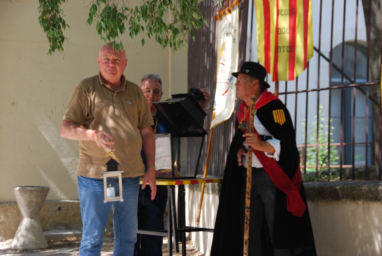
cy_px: 128
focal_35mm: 90
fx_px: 956
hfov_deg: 22.6
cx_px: 191
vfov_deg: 15.2
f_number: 5
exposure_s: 1/250
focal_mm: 60
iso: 200
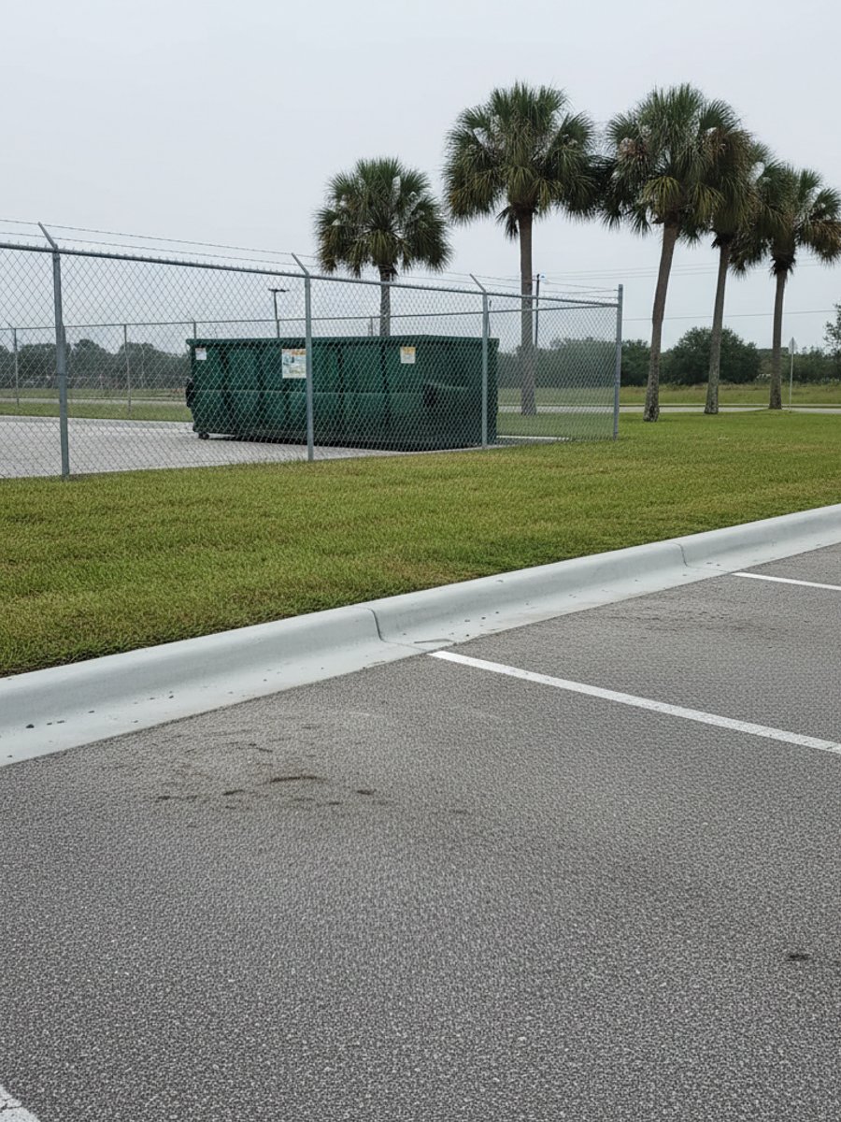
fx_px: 745
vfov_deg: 73.9
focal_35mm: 23
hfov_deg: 58.9
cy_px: 561
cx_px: 420
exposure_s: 1/883
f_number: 1.8
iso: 572
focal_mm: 6.4
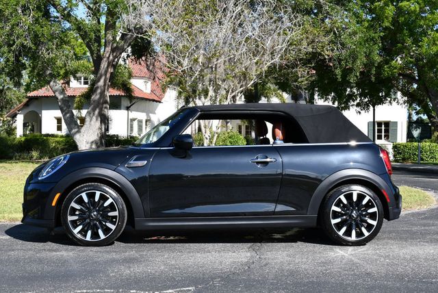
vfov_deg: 24.2
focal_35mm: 56
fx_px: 682
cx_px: 219
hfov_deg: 35.6
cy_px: 146
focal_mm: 28
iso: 160
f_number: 8
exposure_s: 1/250
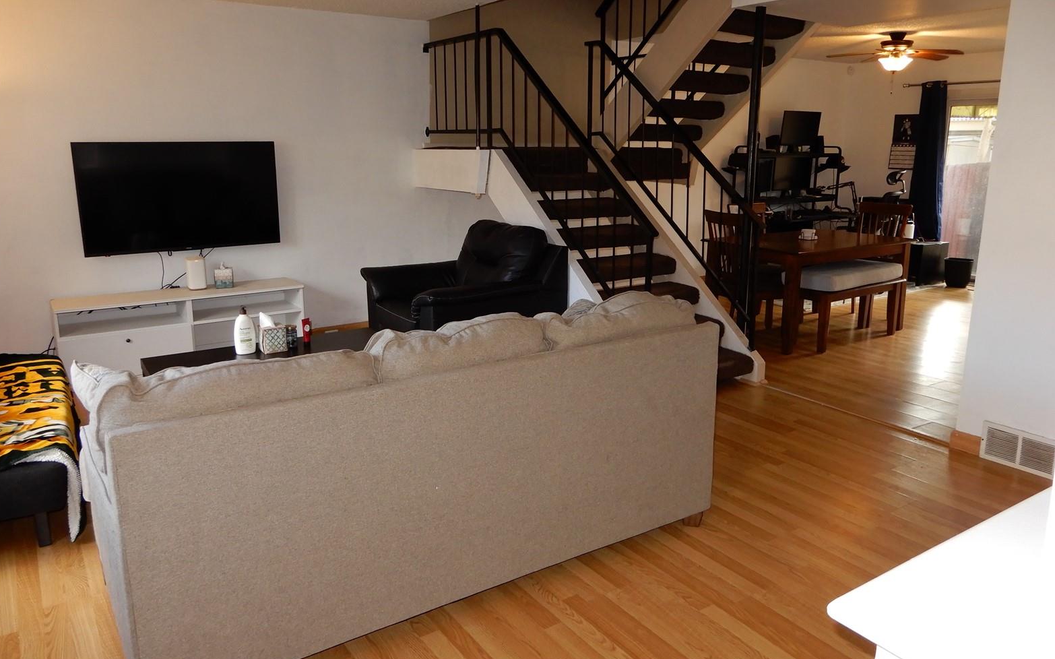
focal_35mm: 26
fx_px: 747
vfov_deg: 47.5
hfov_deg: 70.4
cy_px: 307
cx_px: 529
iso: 200
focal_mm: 4.3
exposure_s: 1/30
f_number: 3.4
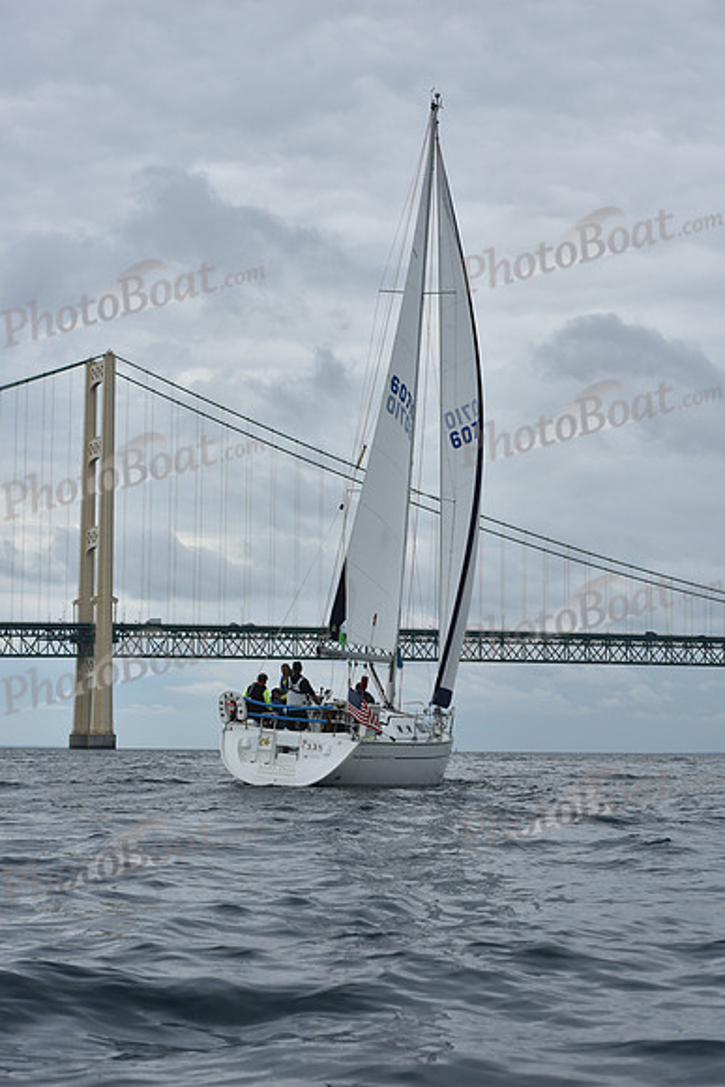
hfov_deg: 19.5
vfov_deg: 28.8
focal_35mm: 70
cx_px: 362
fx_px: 2113
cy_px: 544
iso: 250
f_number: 8
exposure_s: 1/800
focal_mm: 70
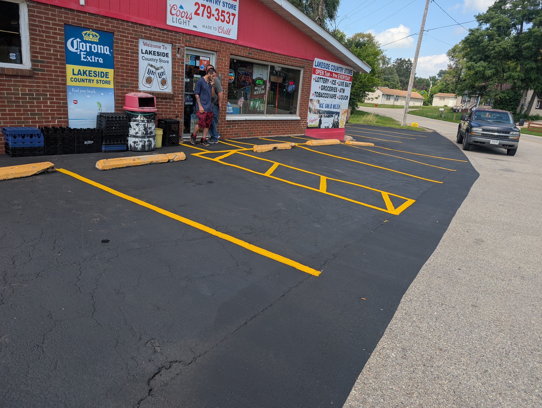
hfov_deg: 71.5
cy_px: 204
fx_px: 376
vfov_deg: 56.9
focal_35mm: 24
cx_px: 271
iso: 22
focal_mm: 6.9
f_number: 1.68
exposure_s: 1/654
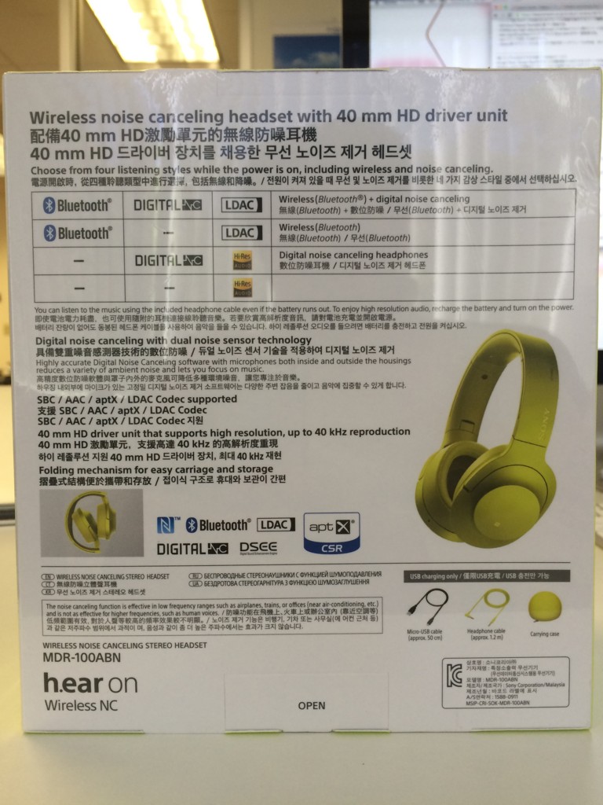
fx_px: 674
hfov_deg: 48.2
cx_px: 302
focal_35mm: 29
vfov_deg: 61.7
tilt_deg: -3.2
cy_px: 402
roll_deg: +0.4
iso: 40
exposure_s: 1/40
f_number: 2.2
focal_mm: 4.15
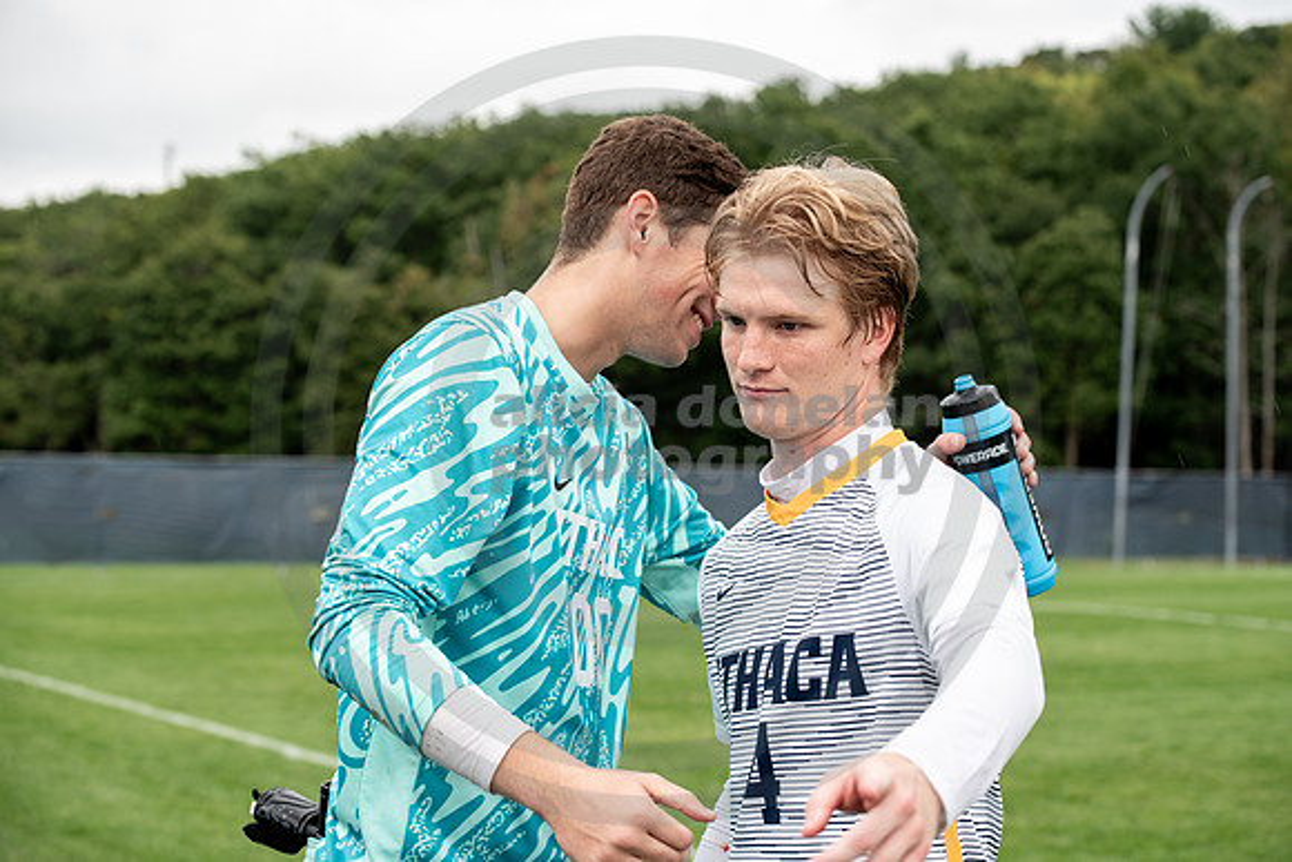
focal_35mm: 71
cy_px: 431
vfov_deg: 19.3
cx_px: 646
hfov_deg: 28.6
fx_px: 2537
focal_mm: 70
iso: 320
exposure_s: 1/320
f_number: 4.5
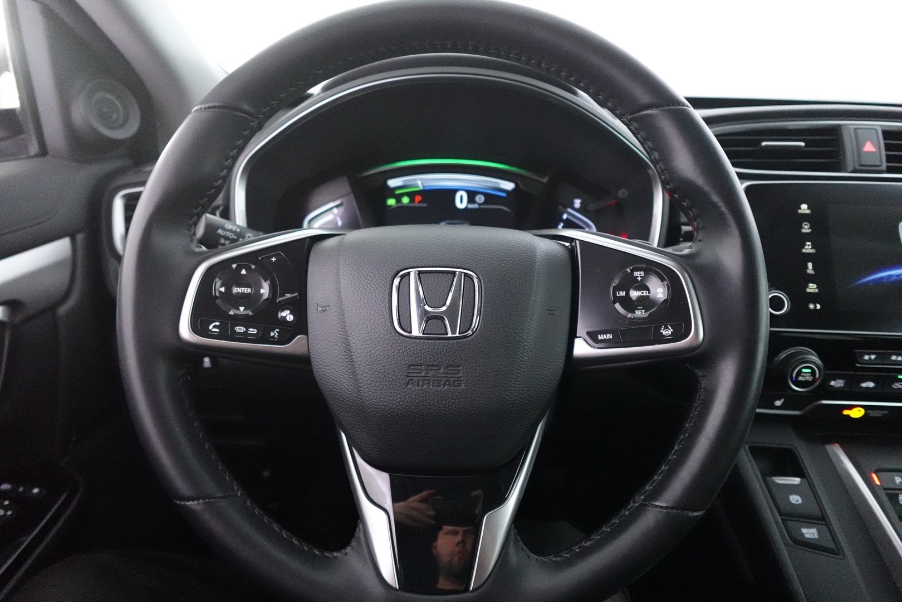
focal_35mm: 20
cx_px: 451
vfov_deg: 61.9
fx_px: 501
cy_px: 301
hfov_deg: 84.0
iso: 4000
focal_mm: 7.6
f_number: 2
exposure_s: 1/80
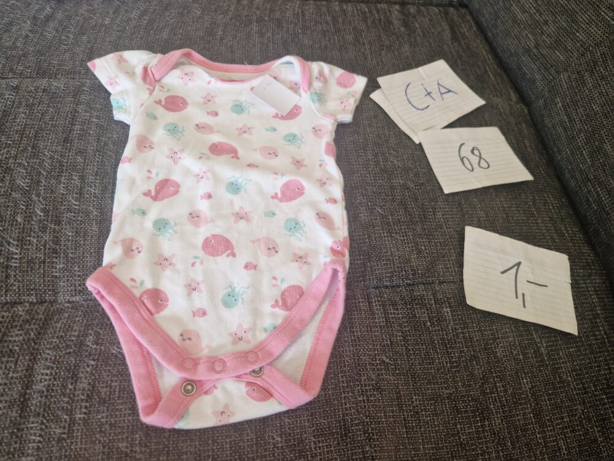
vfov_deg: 58.9
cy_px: 230
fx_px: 408
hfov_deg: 73.9
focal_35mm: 23
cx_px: 307
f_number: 1.8
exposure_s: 1/100
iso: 50
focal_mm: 5.4
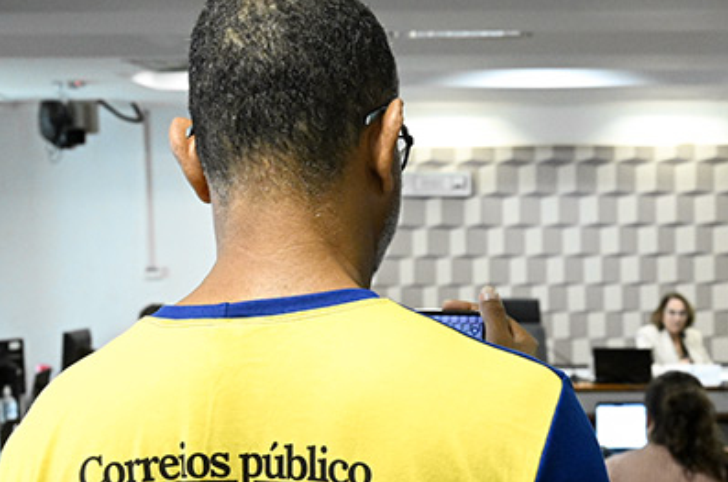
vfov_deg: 17.1
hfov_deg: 25.4
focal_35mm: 78
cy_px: 449
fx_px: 1574
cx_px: 625
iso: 2500
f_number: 4
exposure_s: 1/160
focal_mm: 24
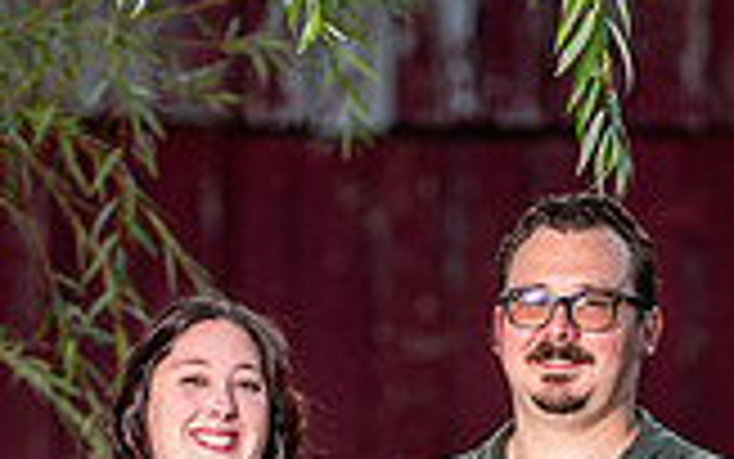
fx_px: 10726
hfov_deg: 3.9
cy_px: 882
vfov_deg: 2.4
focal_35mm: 536
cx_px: 333
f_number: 5
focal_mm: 190
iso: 80
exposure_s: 1/125
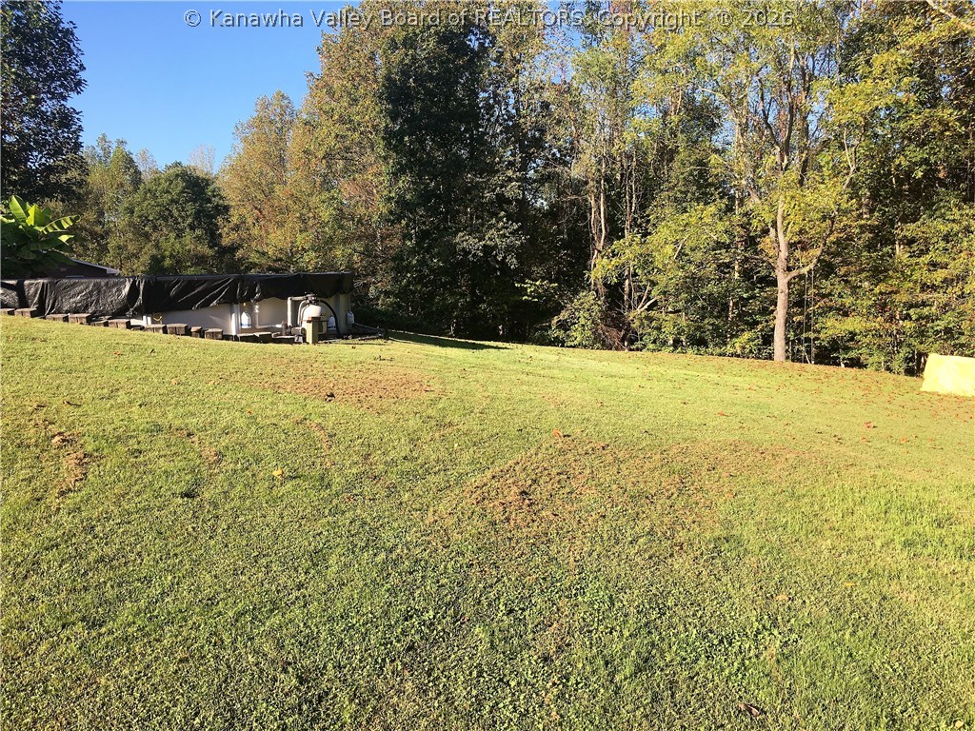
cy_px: 366
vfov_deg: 48.2
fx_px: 817
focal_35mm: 29
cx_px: 488
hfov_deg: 61.7
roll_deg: +1.9
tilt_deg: -8.7
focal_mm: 4.15
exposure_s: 1/553
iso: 25
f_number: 2.2
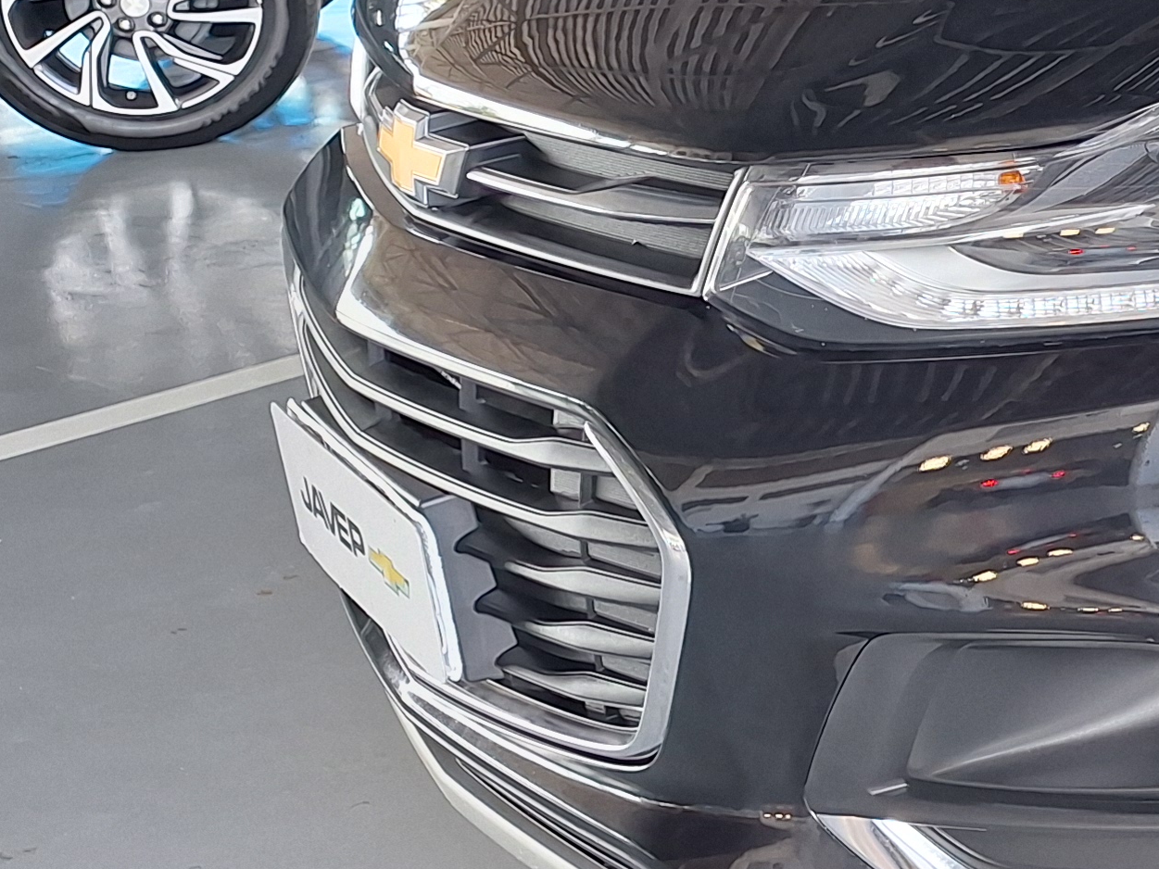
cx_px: 1799
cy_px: 205
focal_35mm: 75
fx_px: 2511
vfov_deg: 19.5
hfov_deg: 21.3
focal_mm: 5.54
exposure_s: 1/120
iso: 40
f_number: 1.8
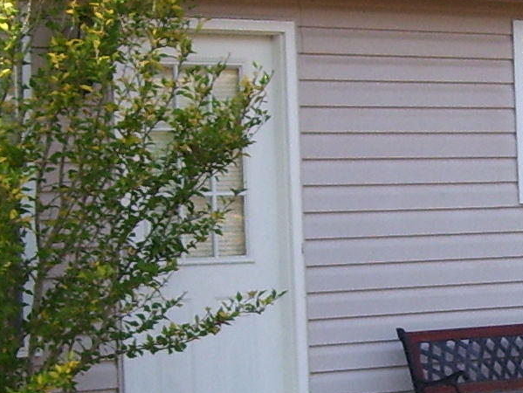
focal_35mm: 159
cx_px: 550
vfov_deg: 9.3
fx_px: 2404
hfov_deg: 12.2
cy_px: 296
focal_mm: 6
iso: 80
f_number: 2.7
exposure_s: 1/500
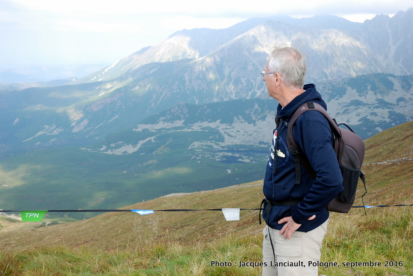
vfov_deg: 26.6
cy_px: 138
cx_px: 206
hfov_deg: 38.8
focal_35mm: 51
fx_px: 586
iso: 100
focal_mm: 34
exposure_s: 1/100
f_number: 5
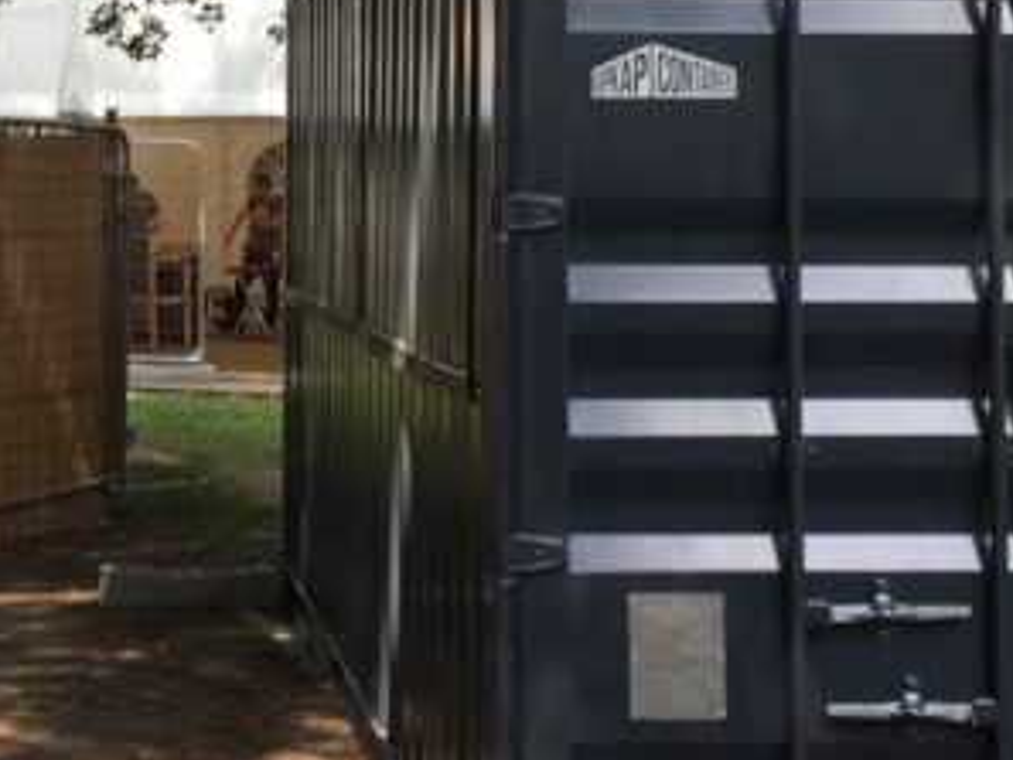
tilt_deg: +3.0
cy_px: 61
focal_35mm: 100
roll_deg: -0.8
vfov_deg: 14.6
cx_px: 235
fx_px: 2928
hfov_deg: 19.5
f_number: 2.2
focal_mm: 4.15
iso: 32
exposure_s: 1/181
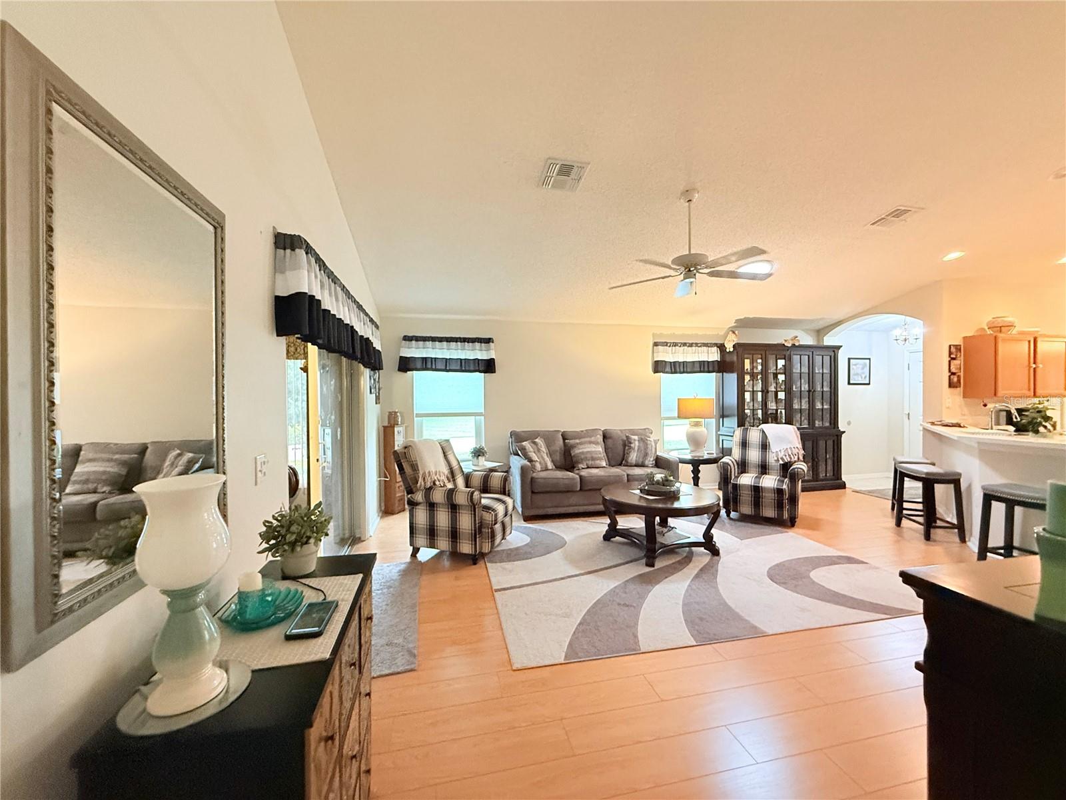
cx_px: 533
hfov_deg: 102.1
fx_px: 431
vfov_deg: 85.7
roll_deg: +0.4
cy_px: 400
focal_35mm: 14
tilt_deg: -1.2
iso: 640
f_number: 2.2
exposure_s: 1/60
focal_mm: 2.22
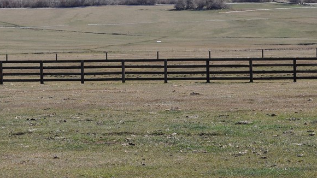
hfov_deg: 13.3
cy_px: 44
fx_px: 1361
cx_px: 116
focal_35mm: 162
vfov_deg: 7.5
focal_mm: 55
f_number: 10
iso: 200
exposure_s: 1/400
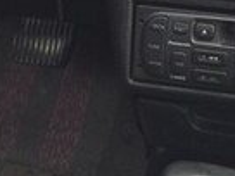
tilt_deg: -27.9
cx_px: 118
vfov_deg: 10.2
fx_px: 957
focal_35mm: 141
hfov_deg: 14.0
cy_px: -87
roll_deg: +3.3
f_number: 2.2
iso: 32
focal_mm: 4.15
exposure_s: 1/100
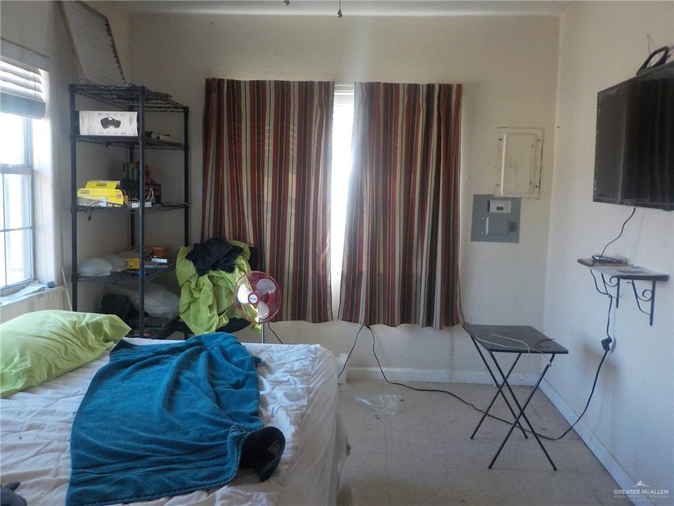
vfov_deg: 46.8
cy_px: 253
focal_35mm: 30
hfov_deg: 60.0
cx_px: 337
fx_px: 584
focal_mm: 4.1
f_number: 3.3
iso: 320
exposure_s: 1/30
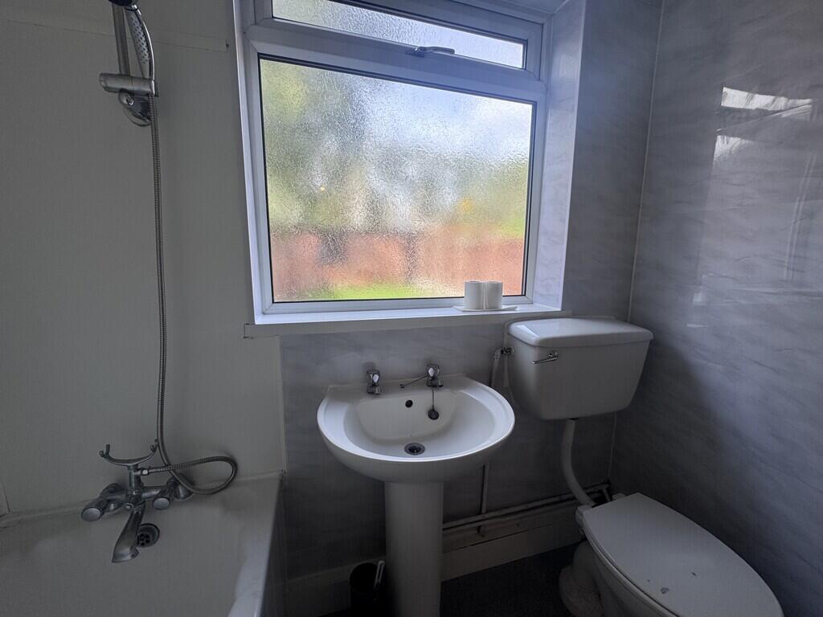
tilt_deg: -9.6
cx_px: 412
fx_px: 333
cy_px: 308
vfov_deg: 85.7
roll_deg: -1.5
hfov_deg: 102.1
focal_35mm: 14
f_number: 2.2
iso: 40
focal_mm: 2.22
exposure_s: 1/297
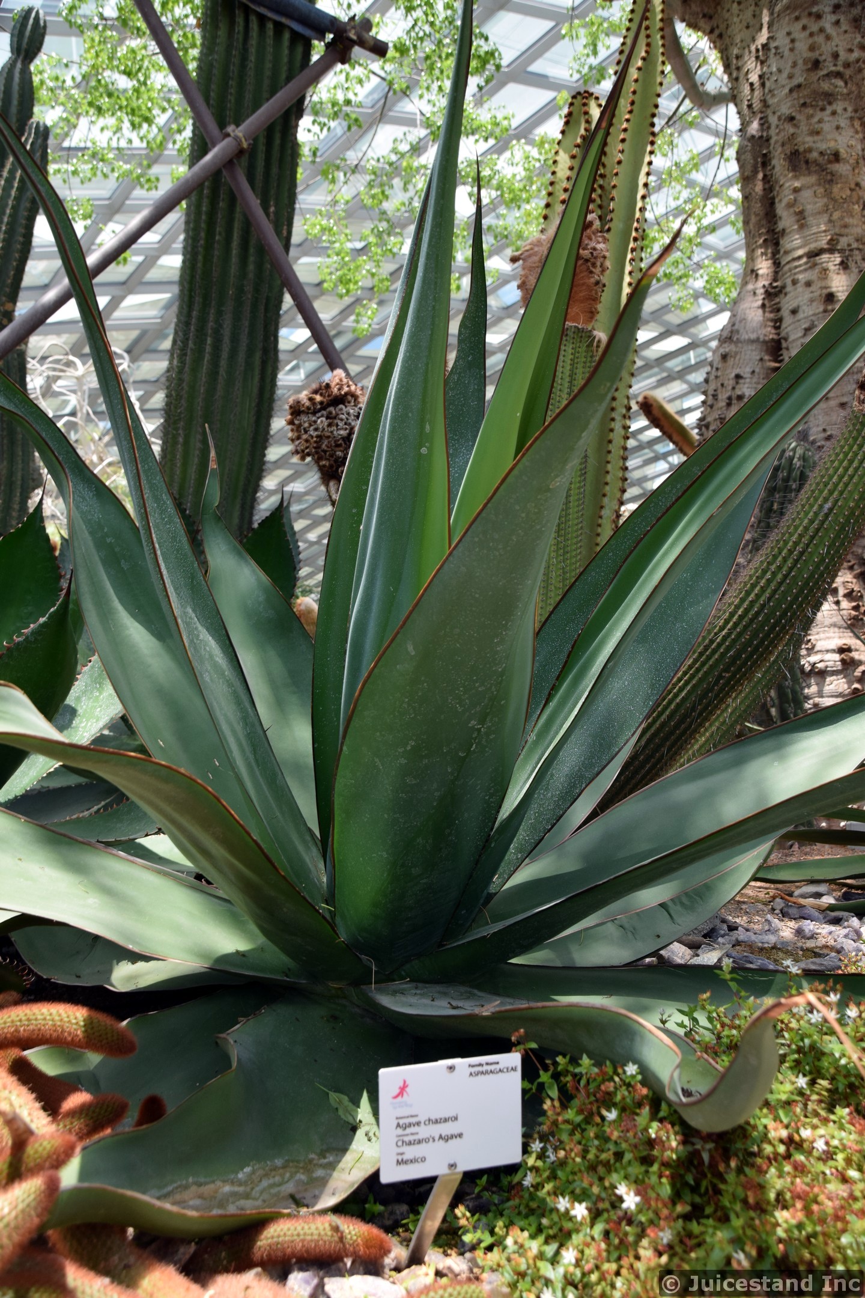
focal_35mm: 33
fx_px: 1189
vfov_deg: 57.2
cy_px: 649
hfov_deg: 40.0
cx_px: 432
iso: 360
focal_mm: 22
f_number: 8
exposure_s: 1/250
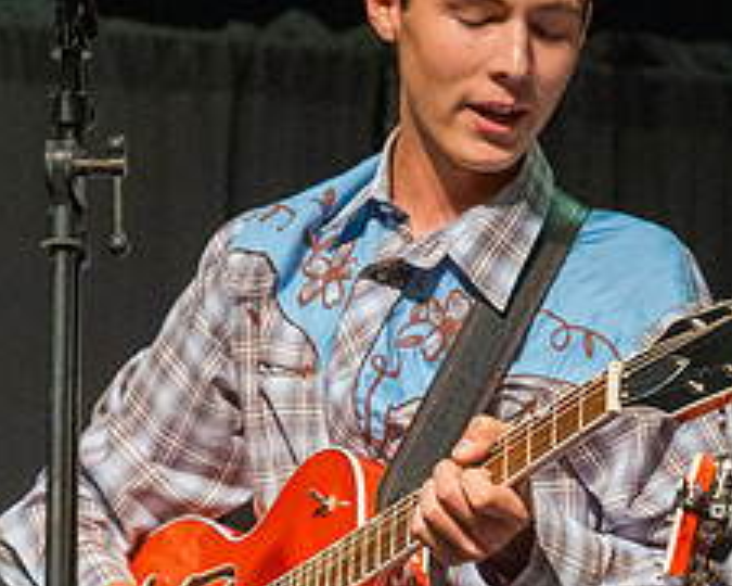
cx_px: 763
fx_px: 4853
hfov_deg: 8.6
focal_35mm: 224
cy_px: 382
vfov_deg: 6.9
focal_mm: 70
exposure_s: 1/160
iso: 12800
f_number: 2.8
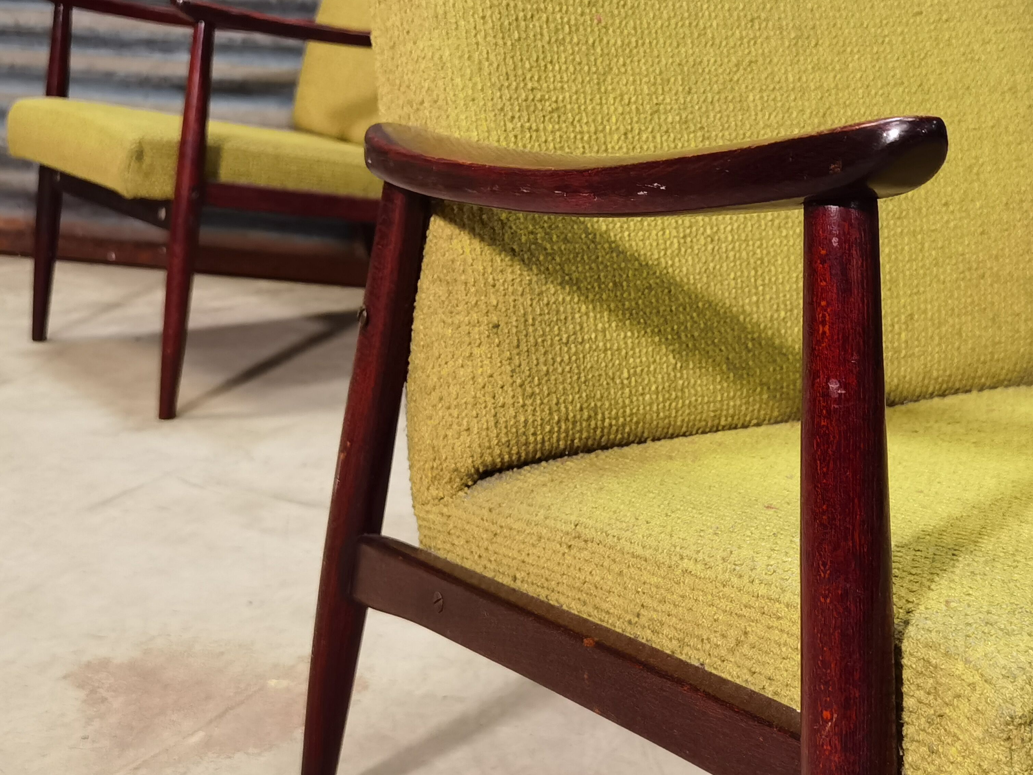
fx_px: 1582
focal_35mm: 53
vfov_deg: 27.5
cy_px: 454
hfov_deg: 35.9
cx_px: 663
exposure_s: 1/33.3
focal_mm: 6.71
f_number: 1.9
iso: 400
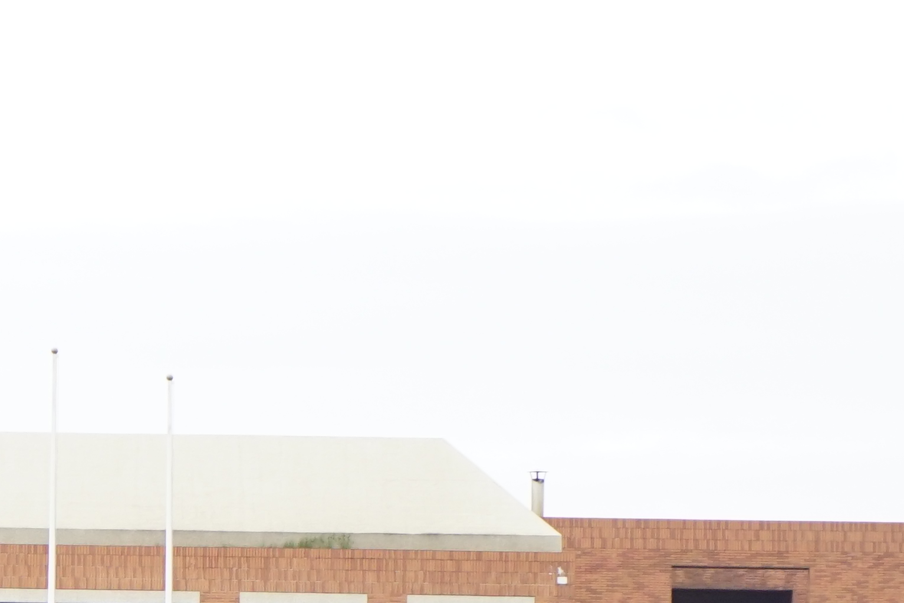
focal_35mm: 274
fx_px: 6880
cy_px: 886
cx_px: 27
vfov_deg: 5.0
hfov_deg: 7.5
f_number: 5.6
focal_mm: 70
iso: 1000
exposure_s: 1/125
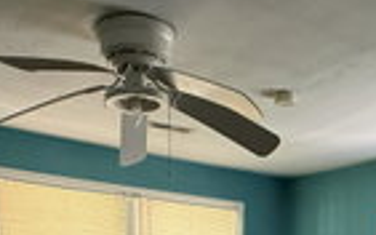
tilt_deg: -13.1
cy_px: 427
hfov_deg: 37.3
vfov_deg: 18.5
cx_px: 232
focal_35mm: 54
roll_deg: -0.1
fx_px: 553
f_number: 2.2
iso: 640
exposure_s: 1/60
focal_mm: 2.22
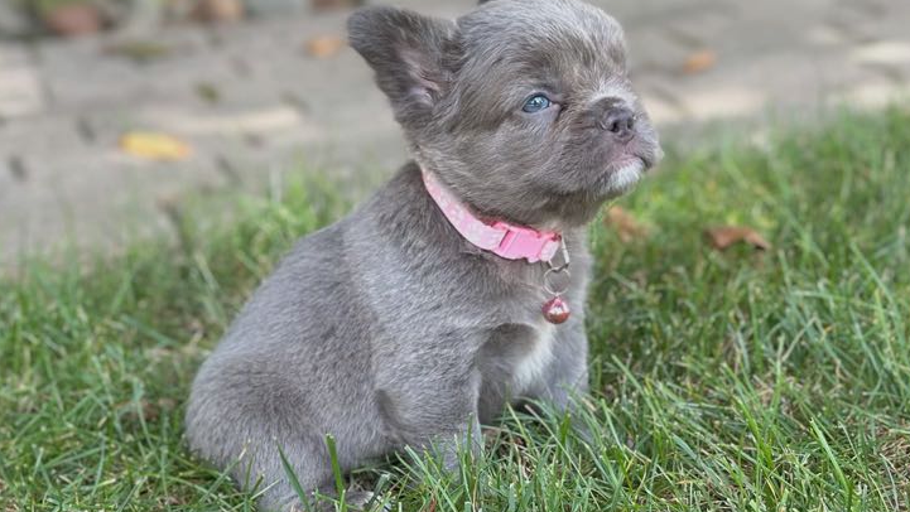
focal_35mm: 58
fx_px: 1400
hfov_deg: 36.0
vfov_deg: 20.7
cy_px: 217
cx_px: 440
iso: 80
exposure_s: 1/508
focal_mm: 6.86
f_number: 1.78
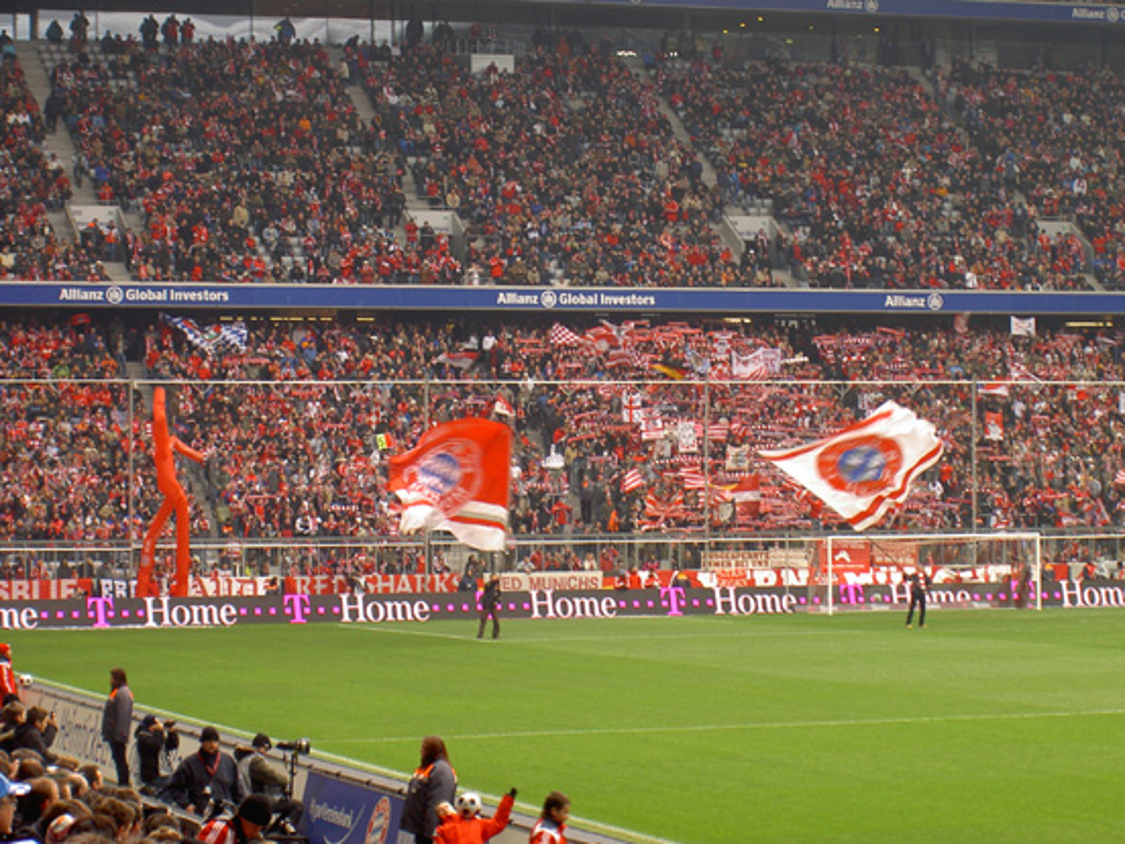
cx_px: 562
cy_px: 422
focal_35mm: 116
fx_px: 3770
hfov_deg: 17.0
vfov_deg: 12.8
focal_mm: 24
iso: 100
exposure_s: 1/30
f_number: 4.9
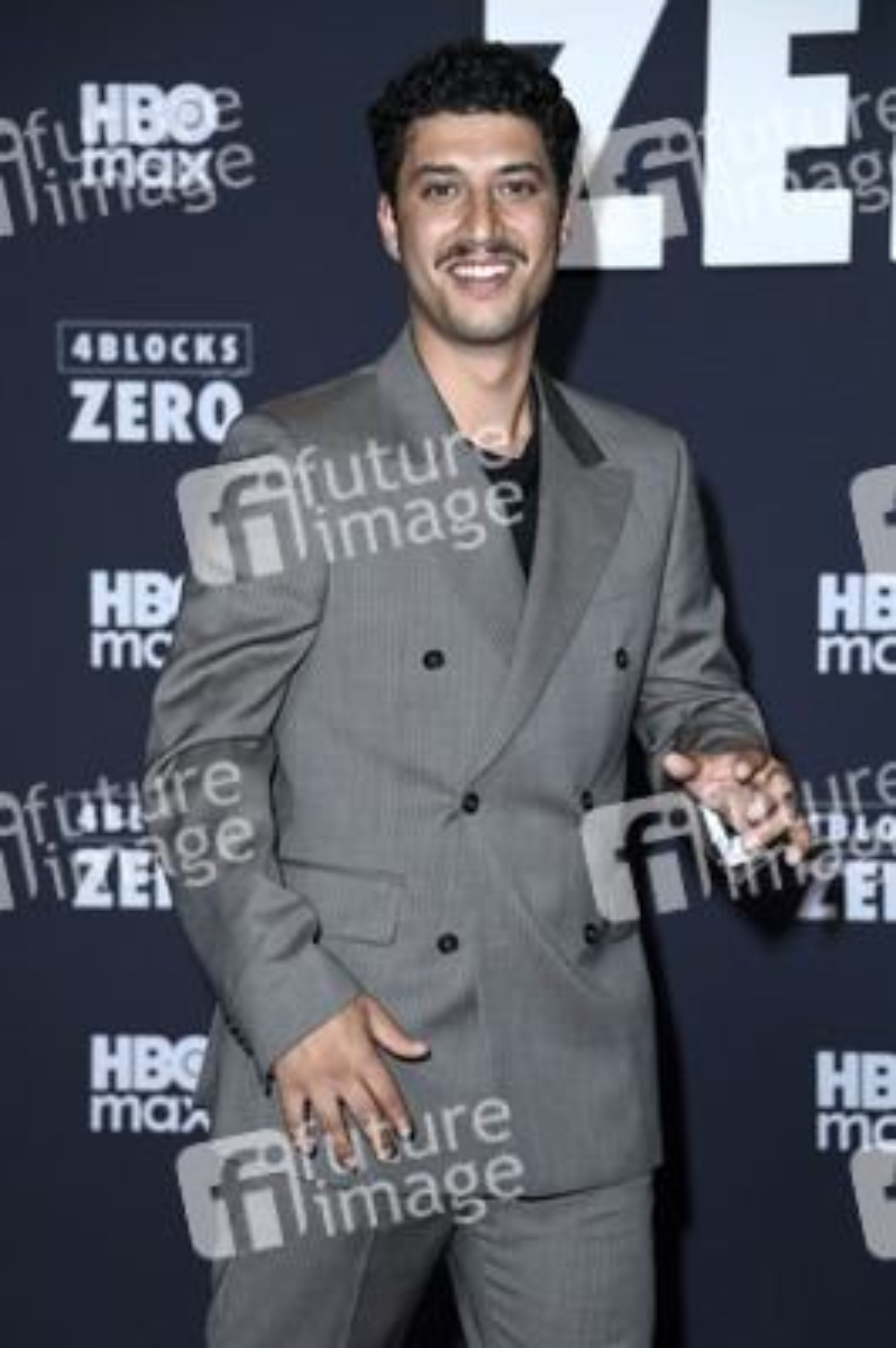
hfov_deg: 13.7
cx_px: 448
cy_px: 674
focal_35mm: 100
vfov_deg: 20.4
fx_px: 3740
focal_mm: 100
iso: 1000
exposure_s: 1/250
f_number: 5.6
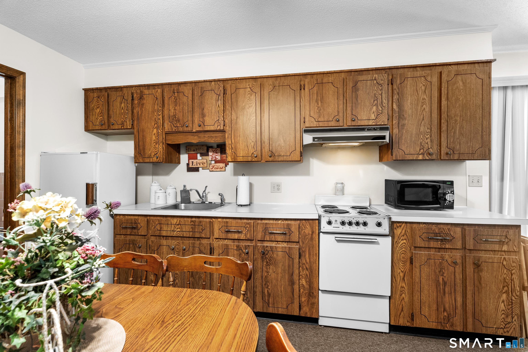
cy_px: 176
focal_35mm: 16
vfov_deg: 73.7
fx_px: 235
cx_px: 264
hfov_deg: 96.7
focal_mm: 16
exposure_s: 1/1.25
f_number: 5.6
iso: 500
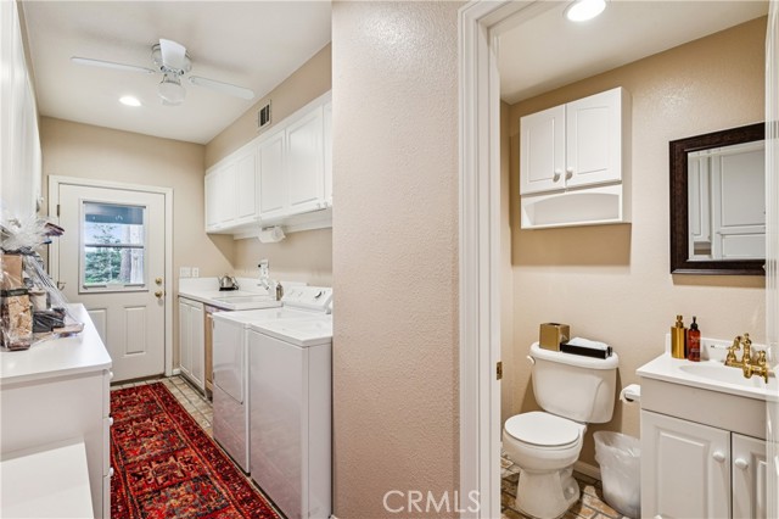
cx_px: 390
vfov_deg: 68.5
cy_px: 260
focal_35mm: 18
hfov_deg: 91.3
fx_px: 381
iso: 100
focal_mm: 17.6
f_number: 13
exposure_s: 1.6
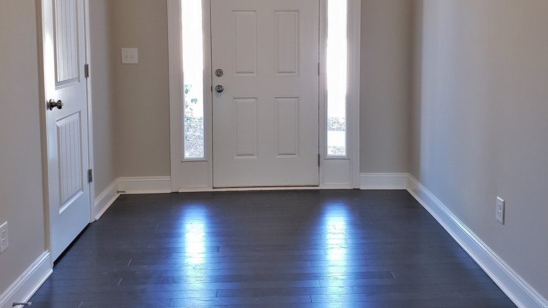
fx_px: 509
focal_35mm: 35
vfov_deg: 33.1
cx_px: 284
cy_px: 79
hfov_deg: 56.6
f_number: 2.4
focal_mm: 4.3
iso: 250
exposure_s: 1/60
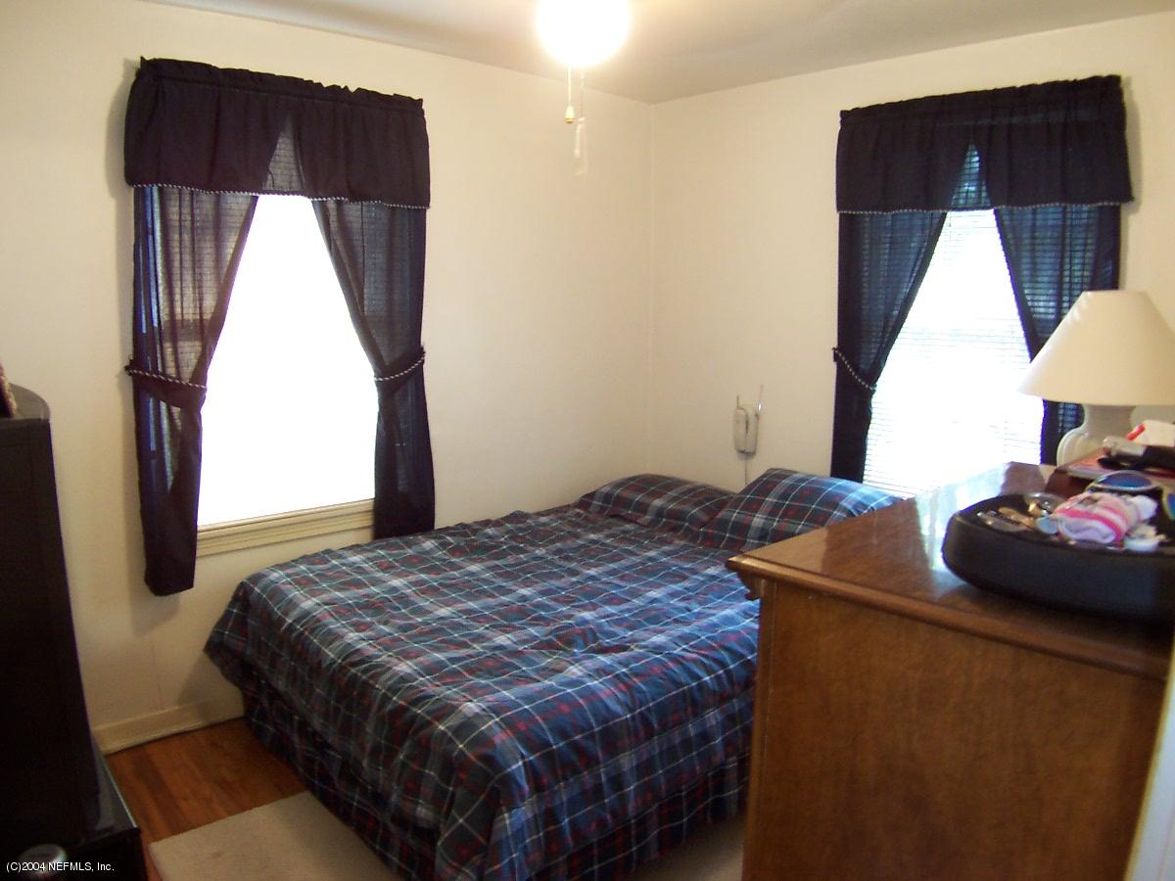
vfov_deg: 39.7
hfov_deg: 51.4
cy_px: 440
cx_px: 588
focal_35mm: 36
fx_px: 1222
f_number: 2.8
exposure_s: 1/4
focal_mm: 5.6
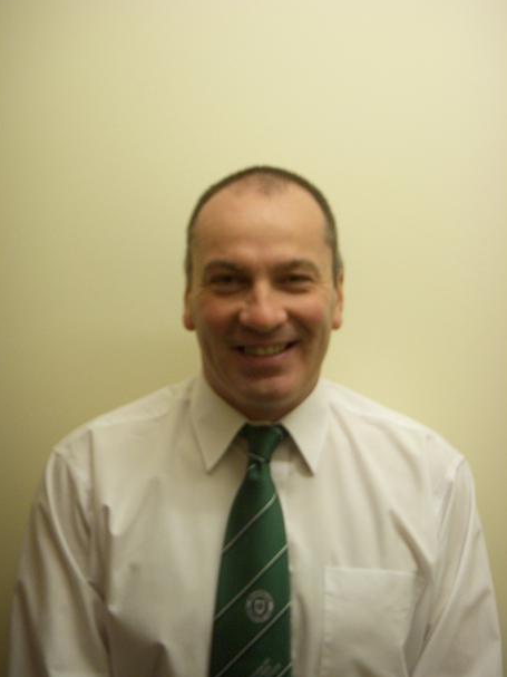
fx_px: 1504
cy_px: 340
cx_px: 254
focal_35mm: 77
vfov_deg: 25.3
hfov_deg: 19.1
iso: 200
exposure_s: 1/25
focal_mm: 12.6
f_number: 3.8
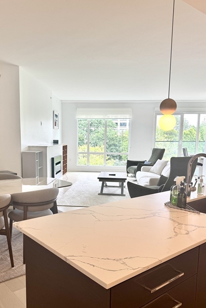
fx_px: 257
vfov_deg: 61.7
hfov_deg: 43.5
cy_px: 172
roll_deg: -2.1
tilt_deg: -9.1
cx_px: 86
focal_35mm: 30
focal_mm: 6.76
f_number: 1.78
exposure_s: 1/120
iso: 80
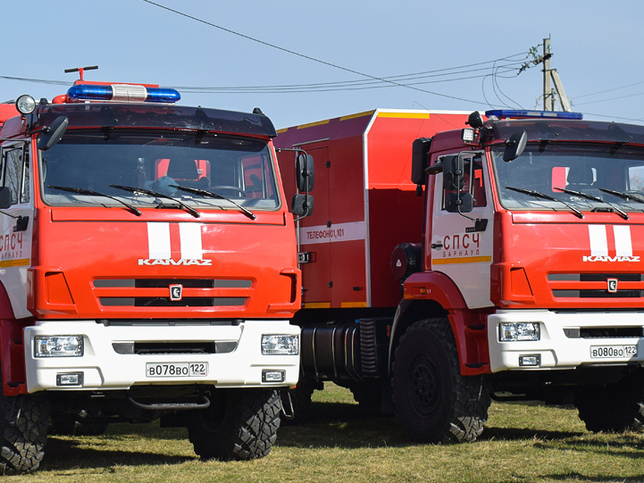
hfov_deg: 20.4
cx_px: 281
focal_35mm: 96
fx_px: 1786
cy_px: 205
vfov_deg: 15.4
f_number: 7.1
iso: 200
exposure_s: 1/1000
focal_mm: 40
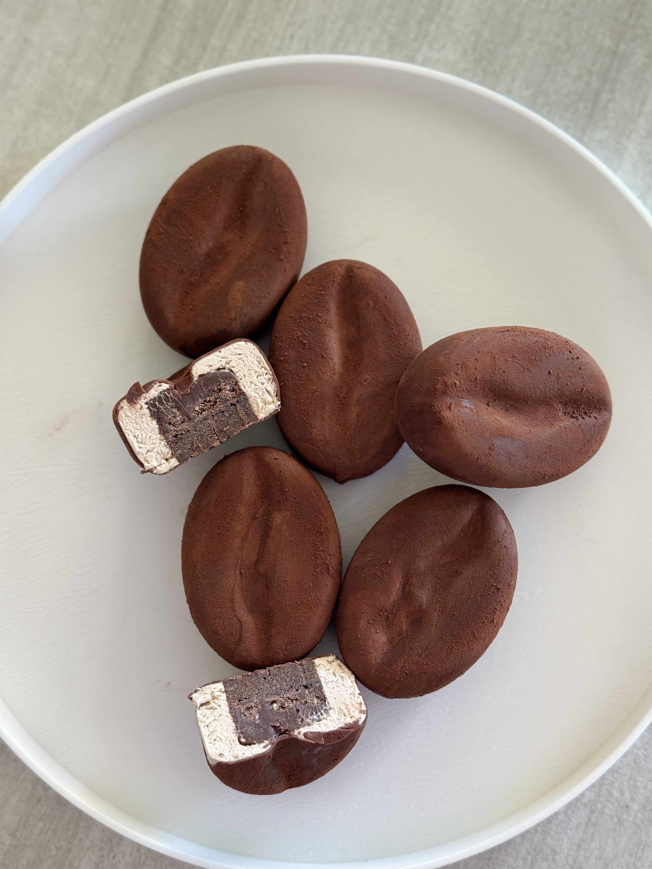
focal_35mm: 48
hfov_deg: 30.3
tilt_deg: -81.5
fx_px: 1205
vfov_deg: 39.7
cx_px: 326
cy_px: 434
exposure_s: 1/60
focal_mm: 6.76
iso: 160
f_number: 1.78
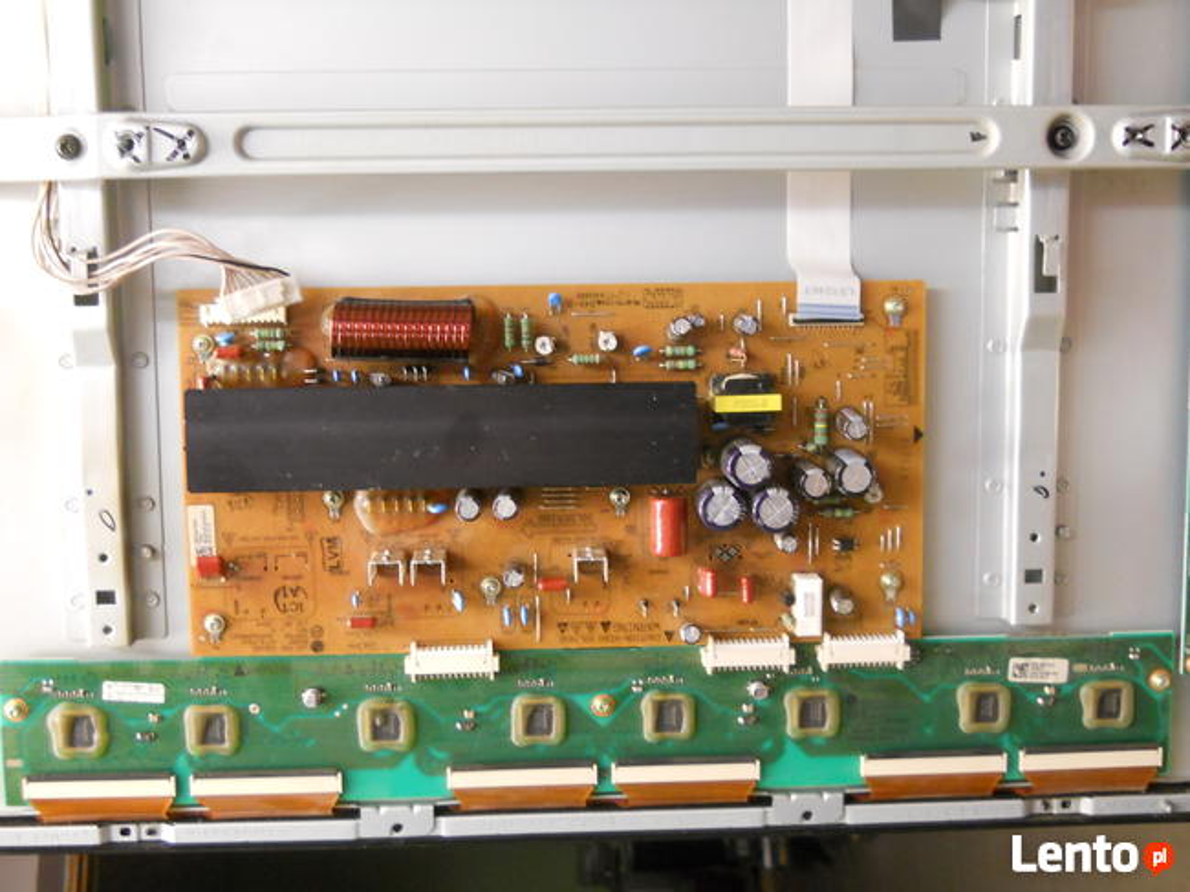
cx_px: 595
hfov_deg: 45.8
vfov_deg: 35.1
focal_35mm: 41
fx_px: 1409
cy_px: 446
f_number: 3.1
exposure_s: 1/25
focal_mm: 6.72
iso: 400
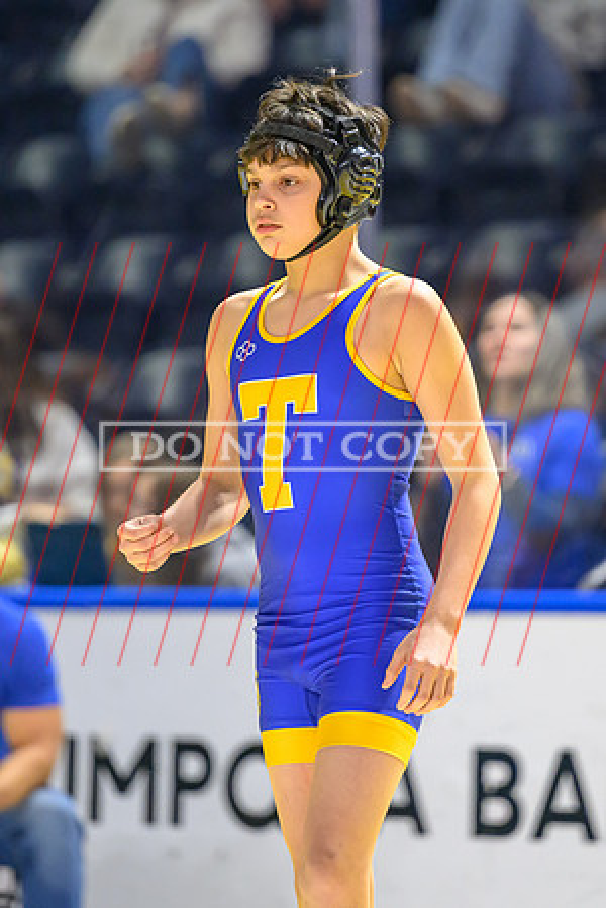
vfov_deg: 6.9
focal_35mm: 299
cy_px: 401
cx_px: 355
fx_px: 7543
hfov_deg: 4.6
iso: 4500
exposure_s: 1/800
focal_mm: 175
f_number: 2.8
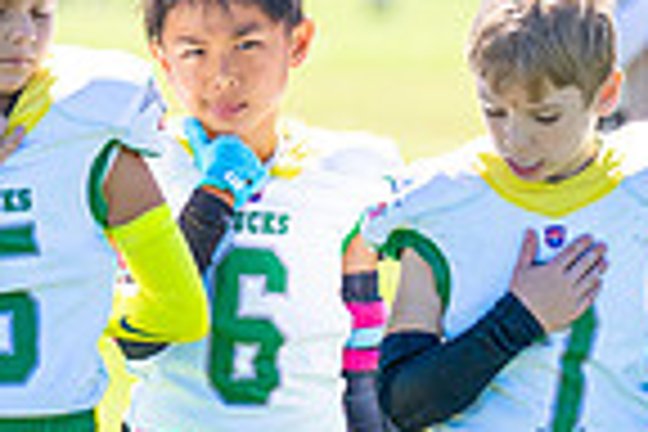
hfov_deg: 3.9
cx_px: 356
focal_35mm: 531
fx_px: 9557
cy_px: 380
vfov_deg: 2.6
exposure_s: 1/1250
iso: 160
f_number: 2.8
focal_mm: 128
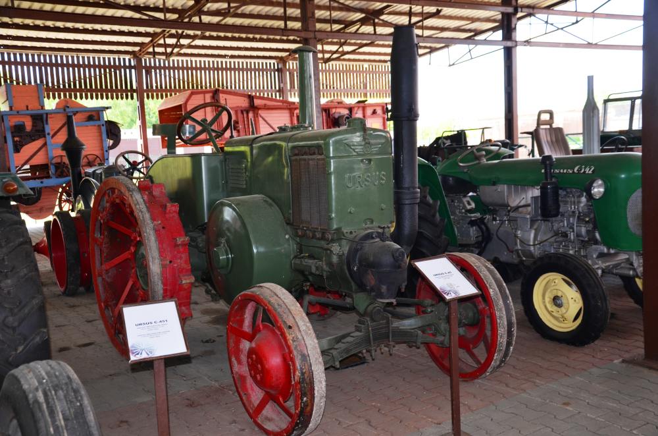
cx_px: 329
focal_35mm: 38
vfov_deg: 35.3
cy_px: 218
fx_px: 684
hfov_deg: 51.4
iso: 220
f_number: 4
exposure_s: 1/125
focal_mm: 25
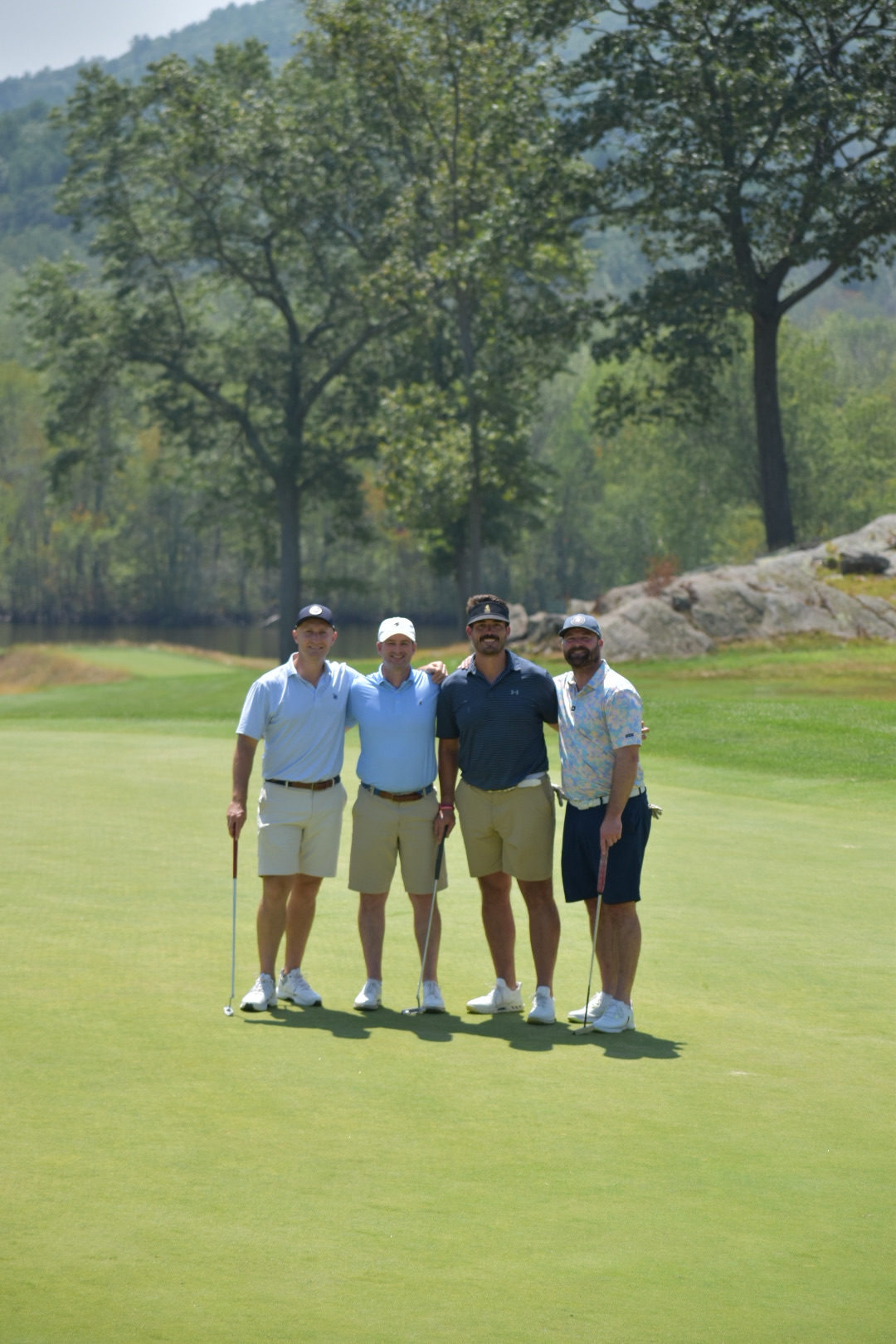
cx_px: 448
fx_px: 6272
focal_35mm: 168
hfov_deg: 8.2
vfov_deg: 12.2
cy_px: 672
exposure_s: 1/1000
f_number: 5.6
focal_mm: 112
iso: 200
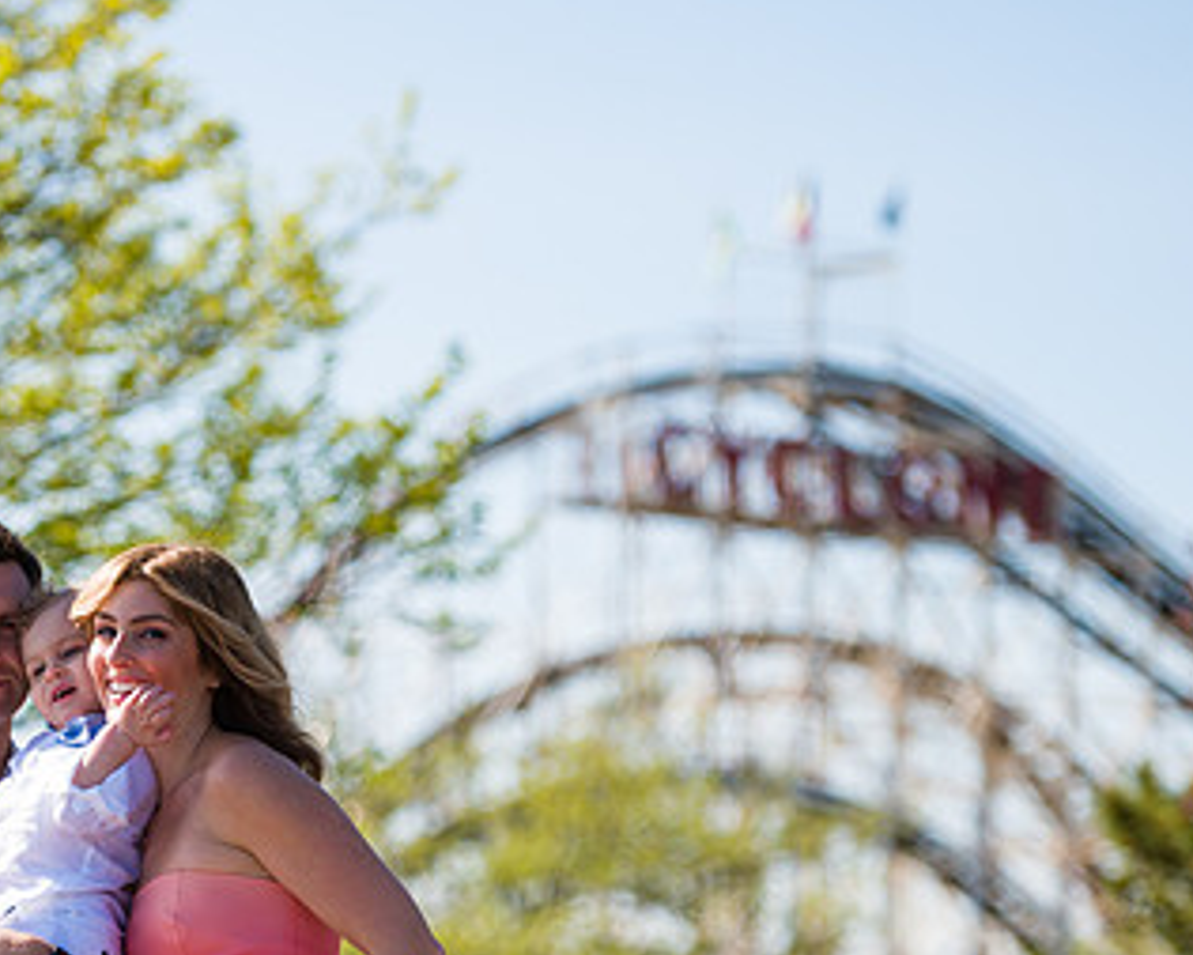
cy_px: 721
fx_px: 6817
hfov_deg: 10.0
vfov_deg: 8.0
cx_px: 291
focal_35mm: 193
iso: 200
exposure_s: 1/2500
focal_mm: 112
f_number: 3.2
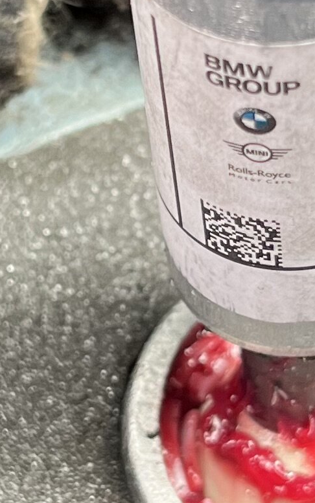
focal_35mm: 143
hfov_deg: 9.2
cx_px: 167
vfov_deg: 14.6
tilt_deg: -62.9
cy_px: 201
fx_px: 1963
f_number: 1.5
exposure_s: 1/121
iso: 125
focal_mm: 5.7
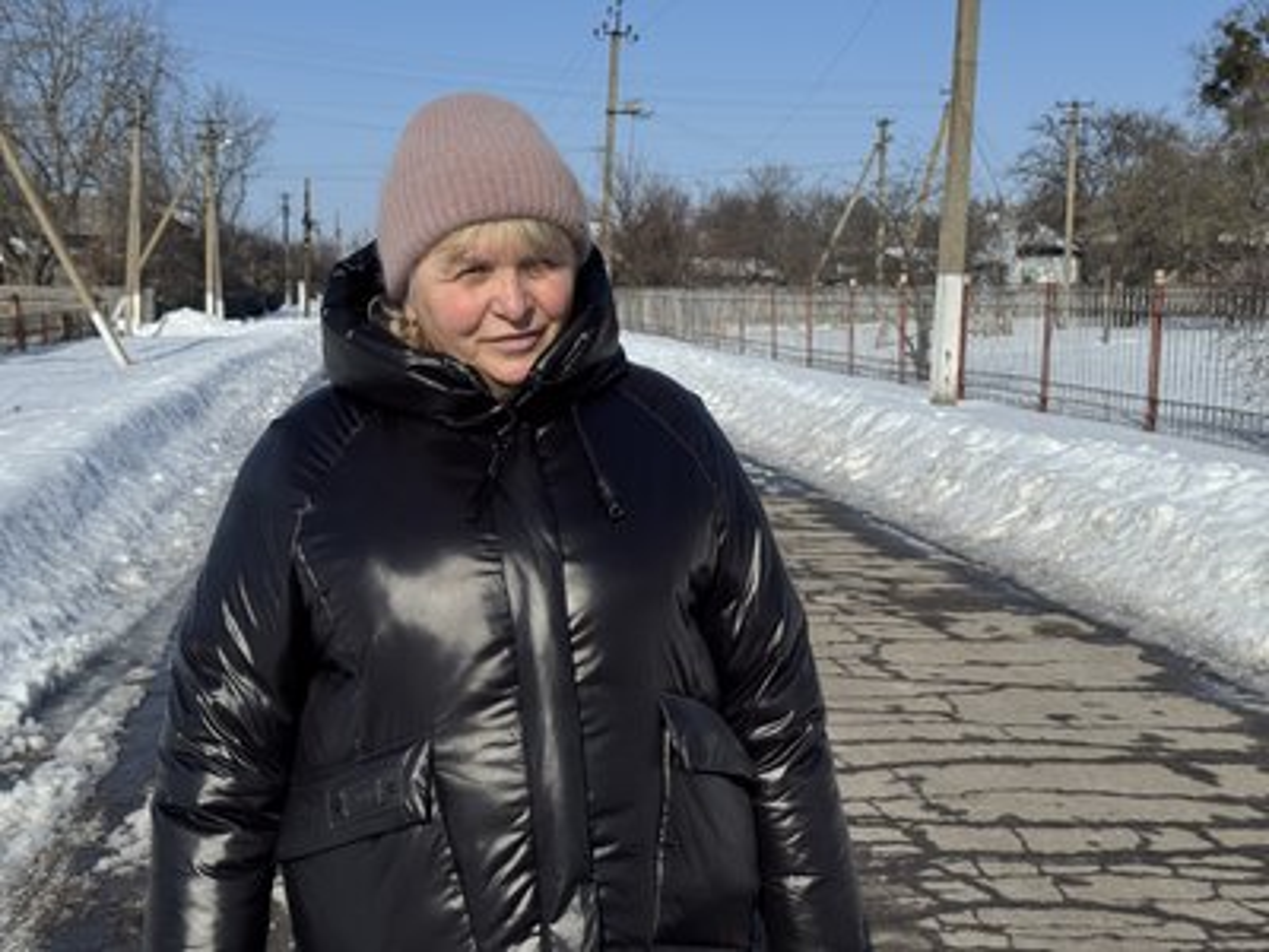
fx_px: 1760
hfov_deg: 39.7
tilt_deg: -5.8
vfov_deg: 30.3
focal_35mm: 48
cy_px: 476
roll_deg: +0.0
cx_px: 634
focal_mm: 6.76
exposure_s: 1/15385
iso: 80
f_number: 1.78
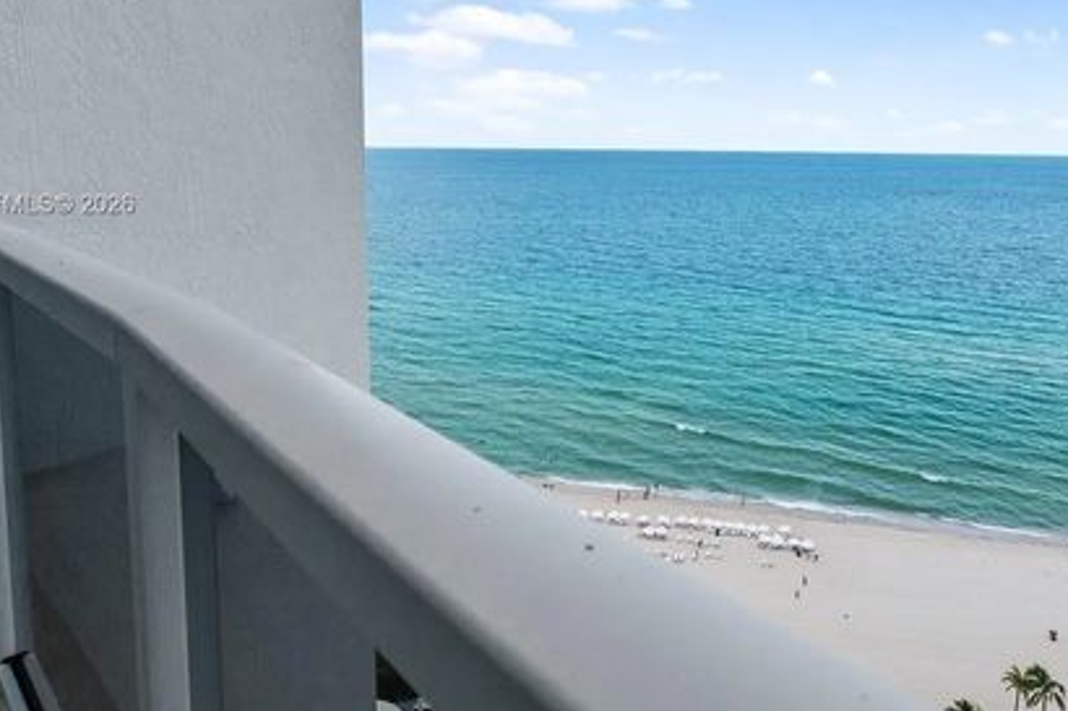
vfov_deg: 49.8
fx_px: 741
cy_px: 206
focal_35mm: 25
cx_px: 643
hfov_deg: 70.8
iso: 500
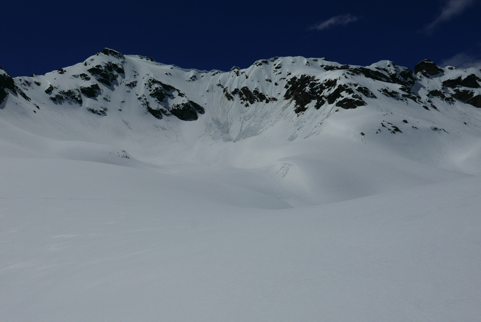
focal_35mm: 32
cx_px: 240
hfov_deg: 58.7
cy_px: 161
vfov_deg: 41.2
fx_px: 428
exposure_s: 1/10000
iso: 200
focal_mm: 14.4
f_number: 5.6
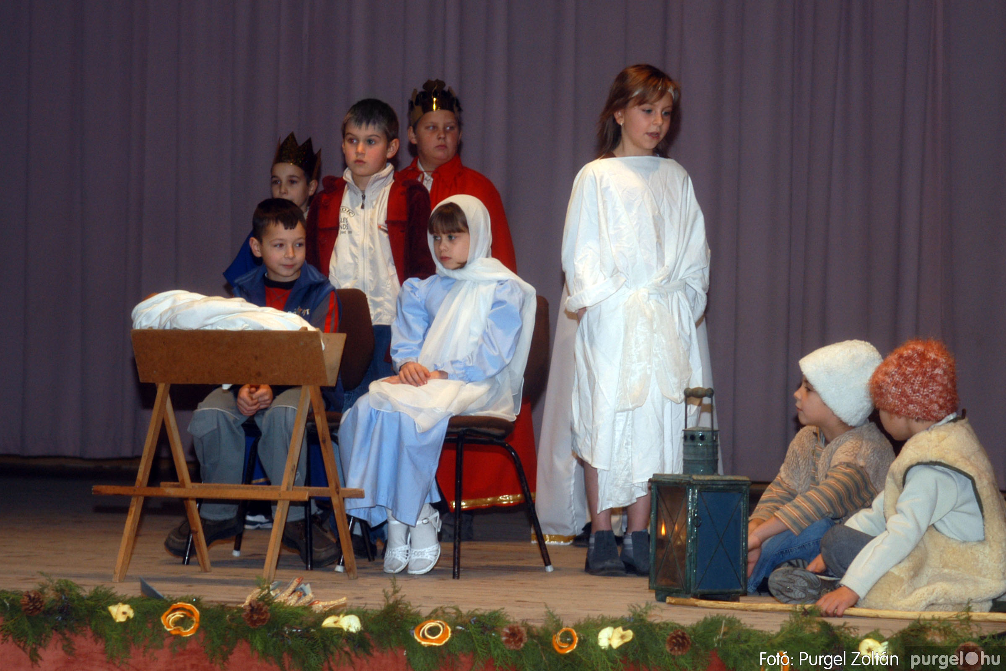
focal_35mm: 82
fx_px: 2305
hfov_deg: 24.6
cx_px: 503
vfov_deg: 16.6
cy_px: 336
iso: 200
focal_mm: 55
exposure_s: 1/100
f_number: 2.8
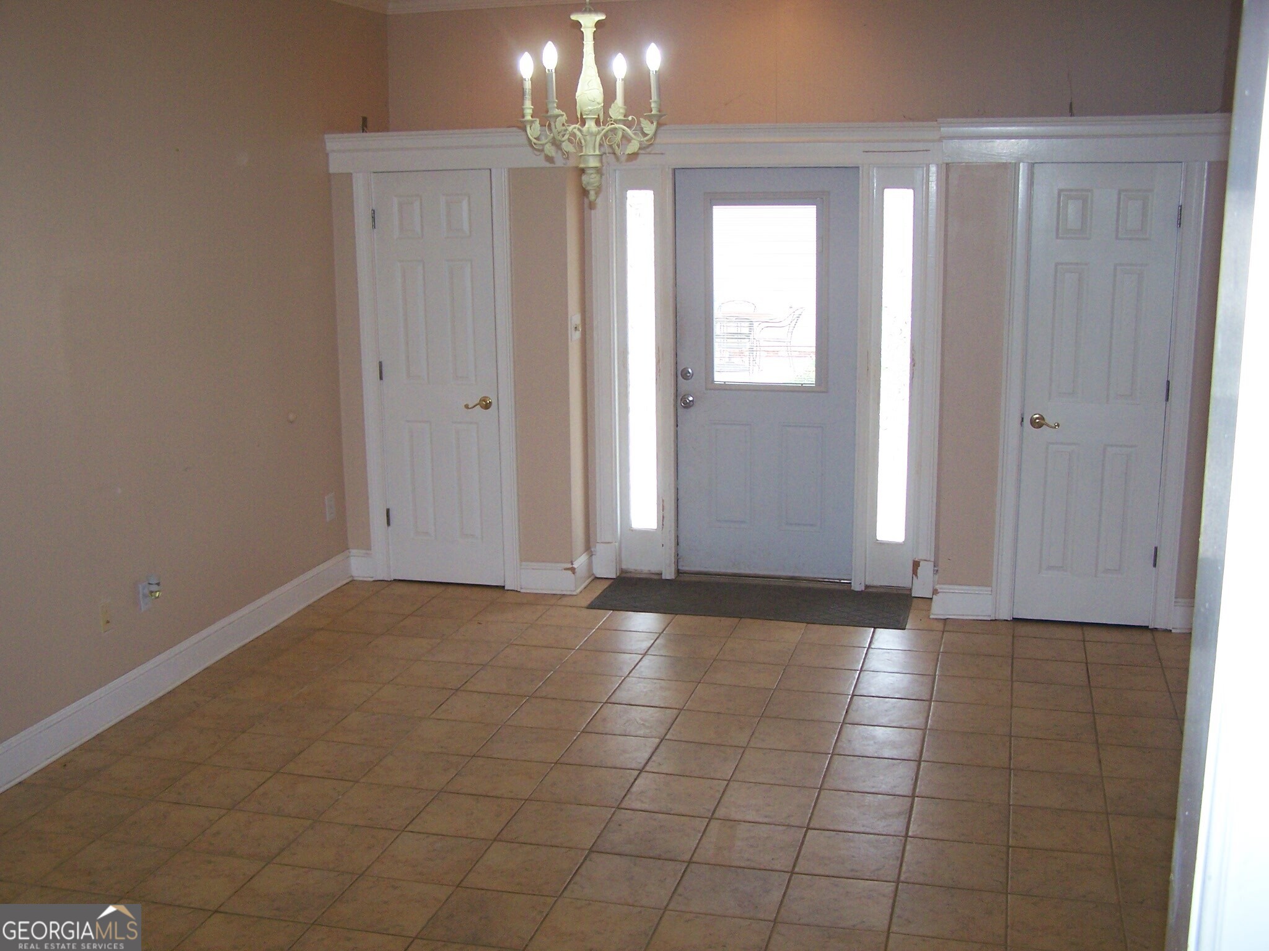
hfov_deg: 49.0
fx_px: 1393
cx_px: 634
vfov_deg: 37.7
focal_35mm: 38
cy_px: 476
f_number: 2.8
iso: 160
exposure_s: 1/60
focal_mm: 6.3
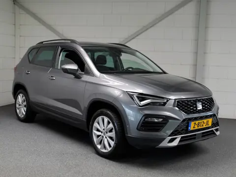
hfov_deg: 43.9
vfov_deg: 33.6
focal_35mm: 43
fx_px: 293
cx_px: 118
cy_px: 88
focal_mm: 19.5
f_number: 2.6
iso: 160
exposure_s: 1/60
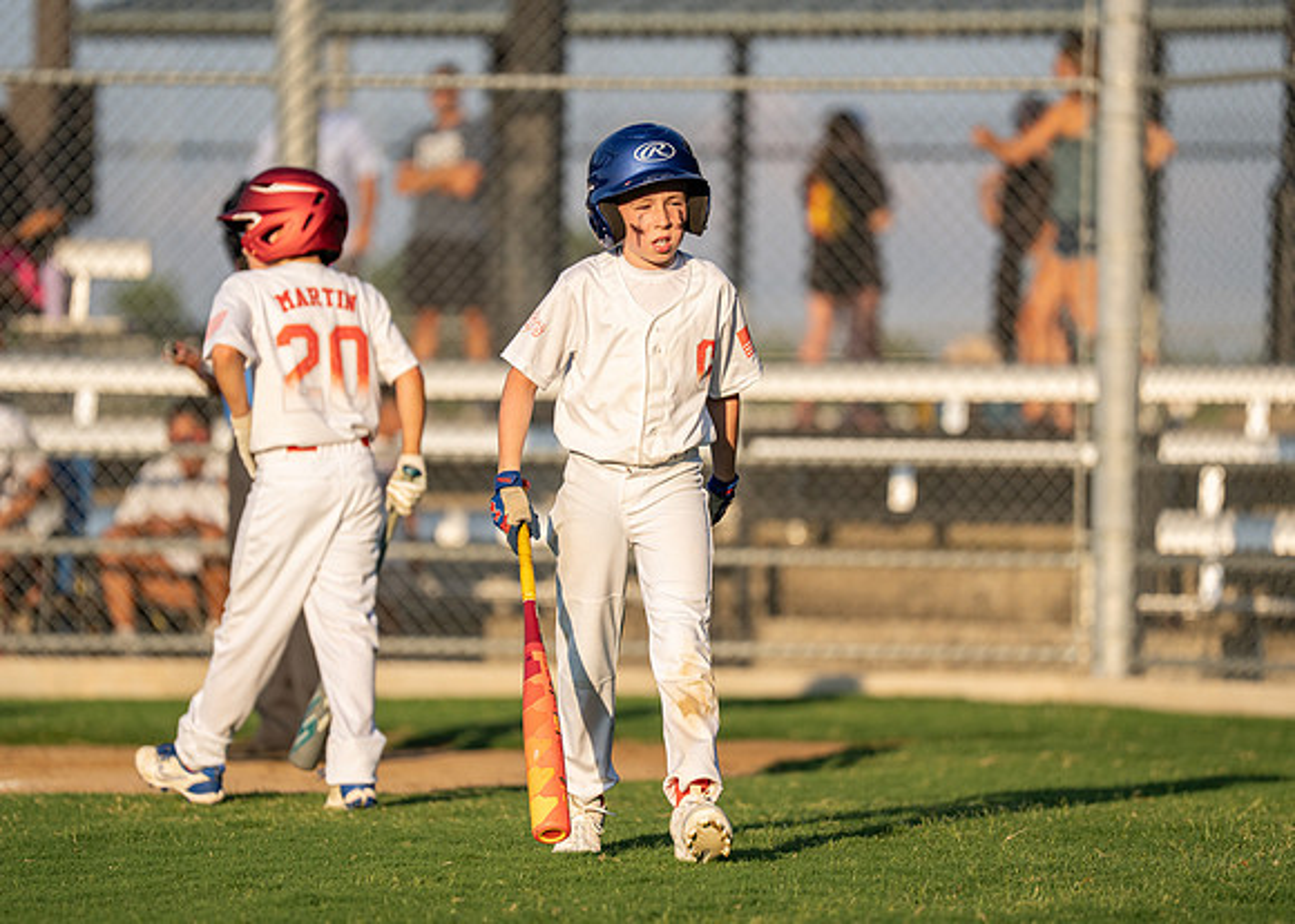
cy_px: 416
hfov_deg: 8.1
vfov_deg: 5.8
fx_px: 9182
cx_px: 664
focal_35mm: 250
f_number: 2.8
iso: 250
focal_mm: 200
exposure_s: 1/4000
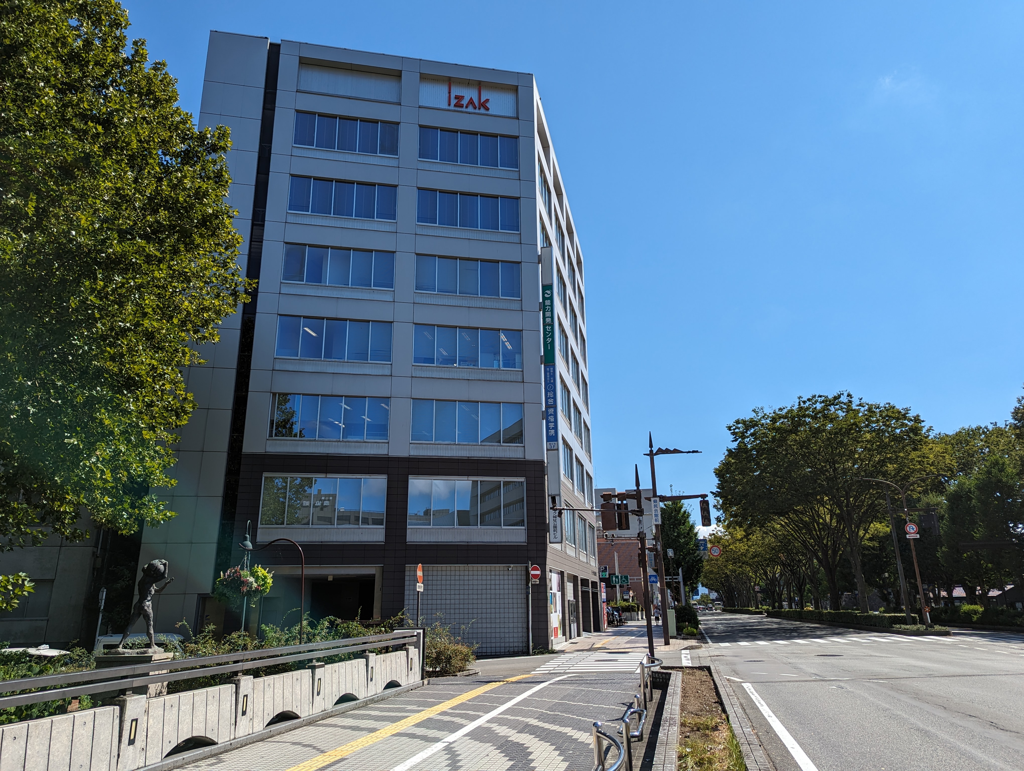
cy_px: 386
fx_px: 711
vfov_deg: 56.9
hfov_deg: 71.5
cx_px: 512
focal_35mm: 24
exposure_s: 1/2217
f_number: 1.85
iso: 43
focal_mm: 6.81
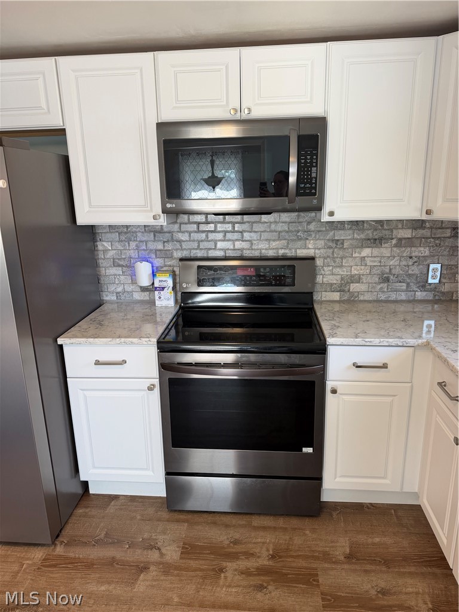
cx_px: 230
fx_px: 424
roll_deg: +1.1
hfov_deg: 56.8
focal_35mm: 24
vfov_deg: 71.6
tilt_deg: -16.1
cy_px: 306
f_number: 1.78
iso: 160
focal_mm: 6.76
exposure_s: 1/120
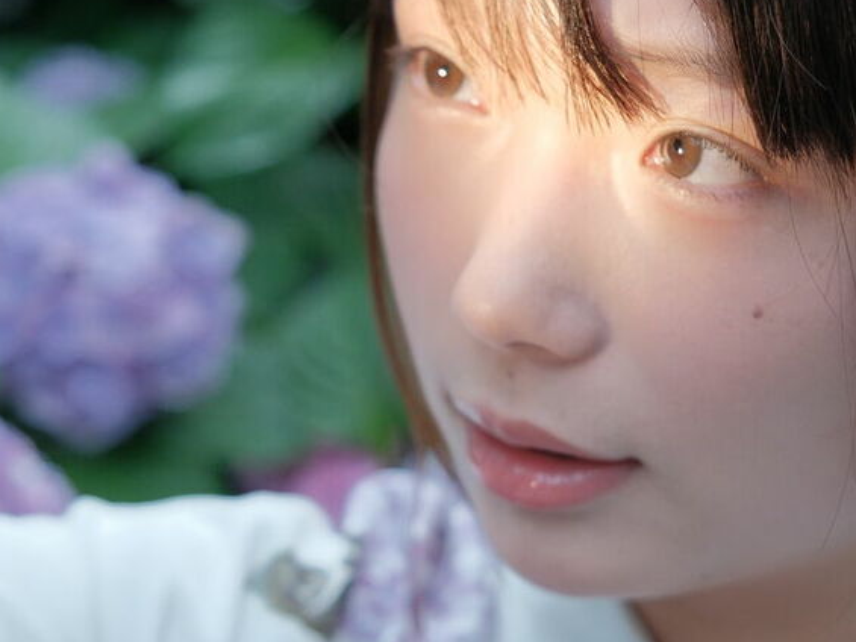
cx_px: 202
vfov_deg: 11.8
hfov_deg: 15.7
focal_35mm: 125
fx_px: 3092
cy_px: 509
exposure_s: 1/640
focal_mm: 46.4
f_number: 2.8
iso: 800
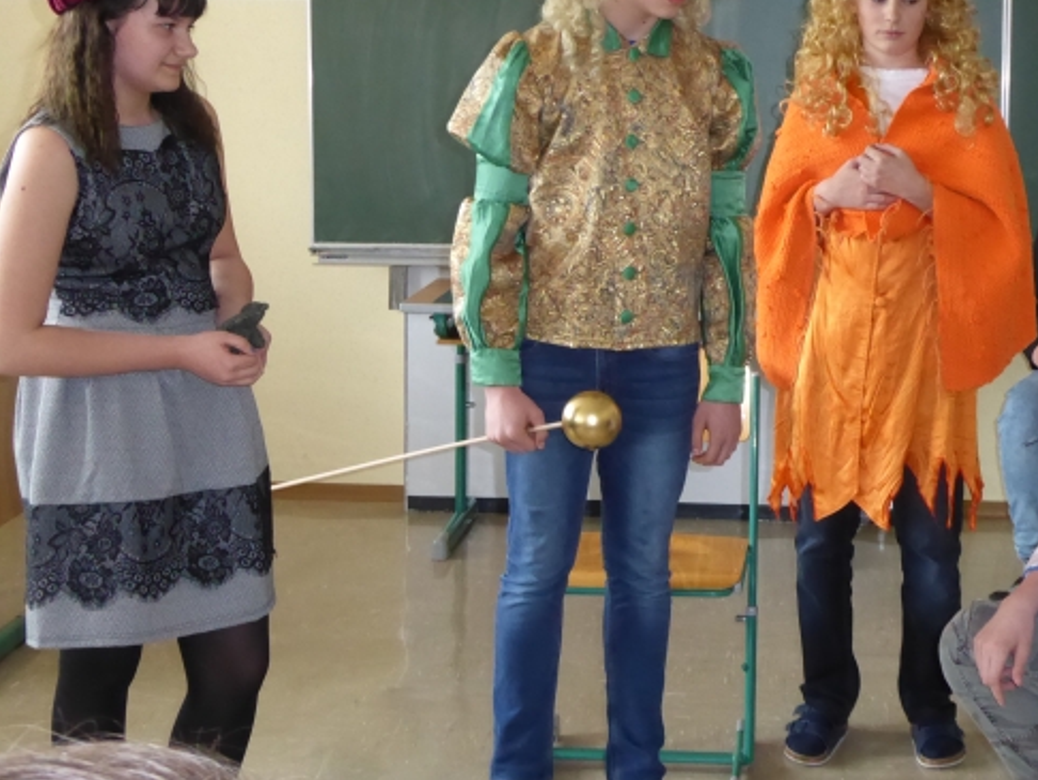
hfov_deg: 25.9
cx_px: 681
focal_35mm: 75
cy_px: 340
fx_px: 2250
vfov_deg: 19.6
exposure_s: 1/60
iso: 800
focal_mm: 9.6
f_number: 4.1
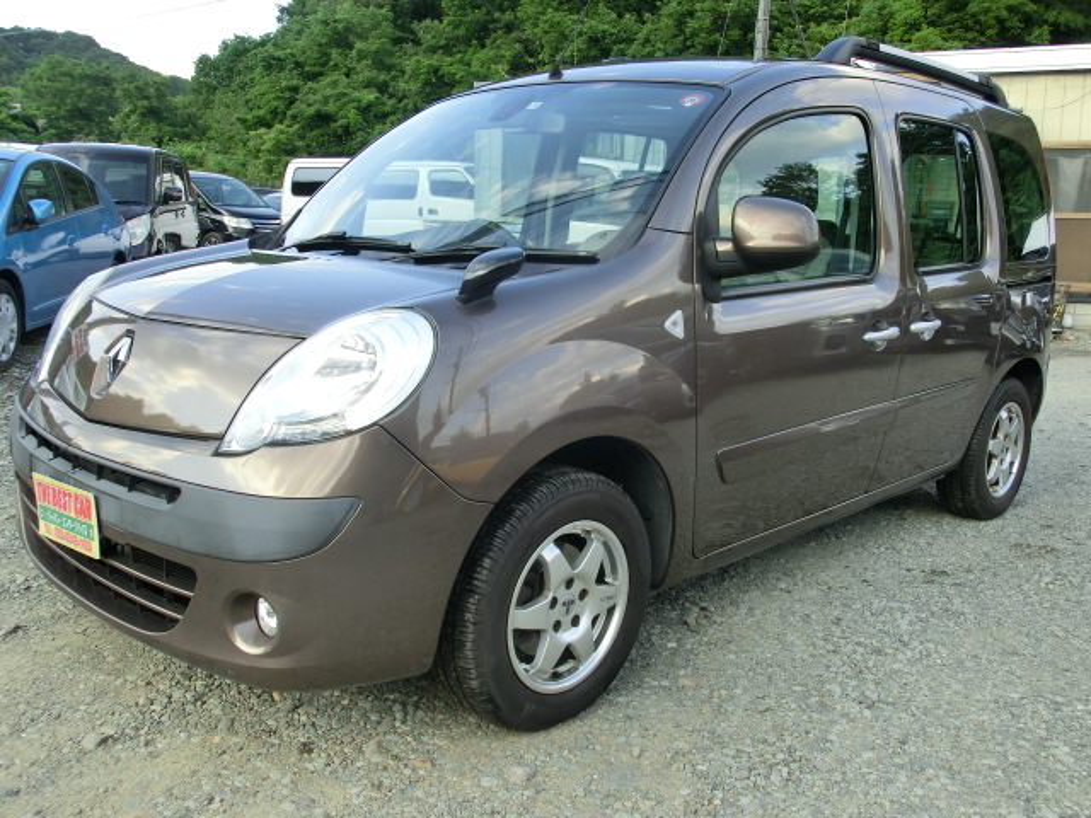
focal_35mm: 37
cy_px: 409
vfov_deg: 38.7
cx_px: 546
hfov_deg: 50.1
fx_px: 1166
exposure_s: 1/125
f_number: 3.9
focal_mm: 6.61
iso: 100
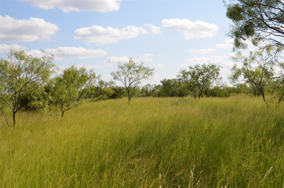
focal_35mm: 48
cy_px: 94
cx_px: 142
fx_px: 378
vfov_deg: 27.9
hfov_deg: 41.2
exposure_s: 1/250
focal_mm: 32
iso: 100
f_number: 9
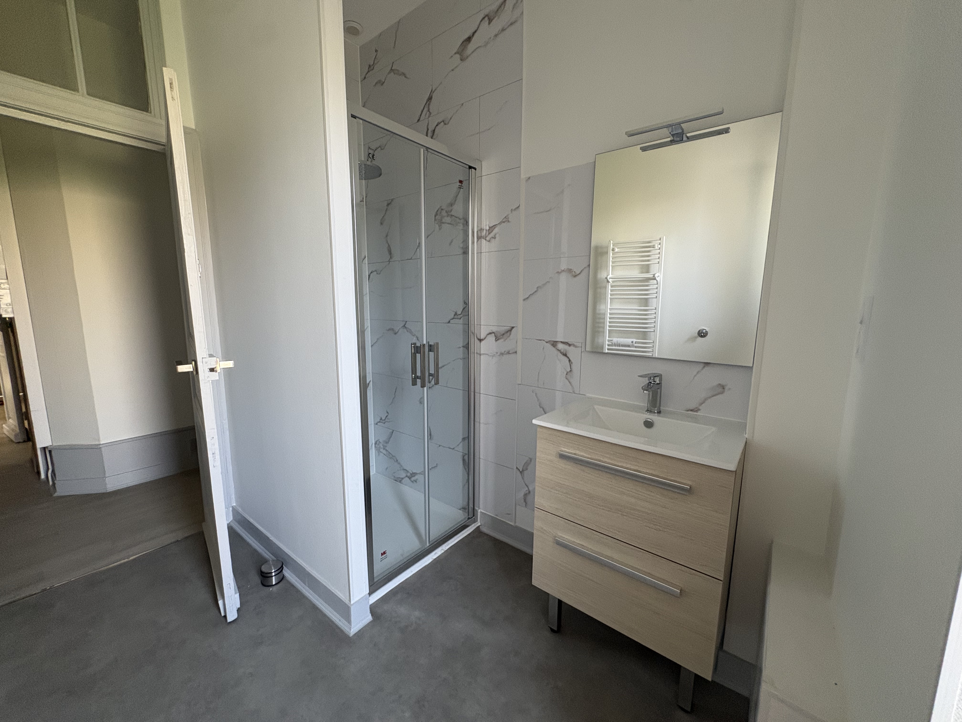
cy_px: 361
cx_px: 481
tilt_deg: -8.6
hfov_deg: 102.1
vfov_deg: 85.7
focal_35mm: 14
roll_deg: +0.7
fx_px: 389
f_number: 2.2
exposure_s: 1/60
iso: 250
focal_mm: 2.22
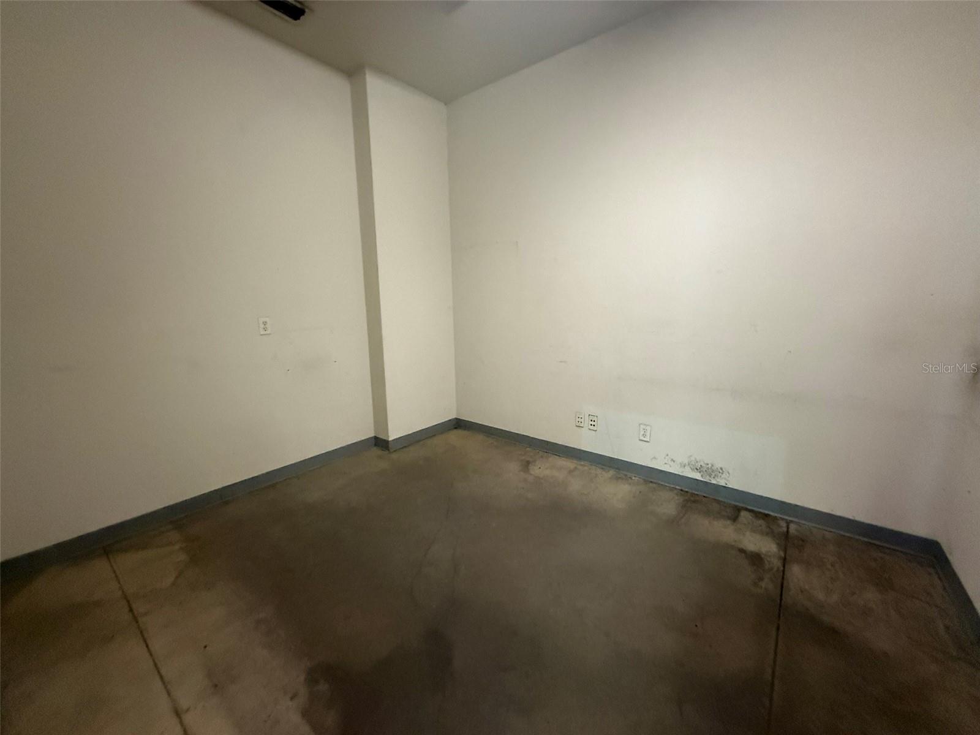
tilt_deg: -8.8
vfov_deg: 85.7
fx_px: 396
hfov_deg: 102.1
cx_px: 490
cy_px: 368
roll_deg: +1.5
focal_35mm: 14
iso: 1000
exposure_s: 1/60
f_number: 2.2
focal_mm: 2.22
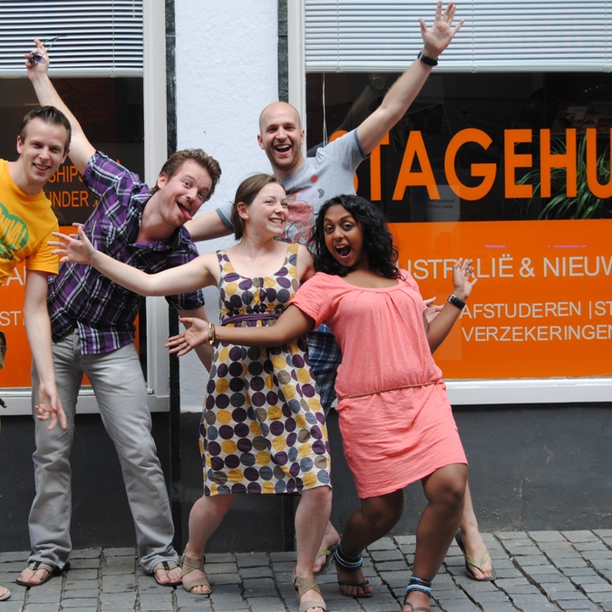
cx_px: 200
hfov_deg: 19.4
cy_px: 304
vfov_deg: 19.5
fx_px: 1780
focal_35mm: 89
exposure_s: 1/125
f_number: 5.6
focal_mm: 46
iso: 140
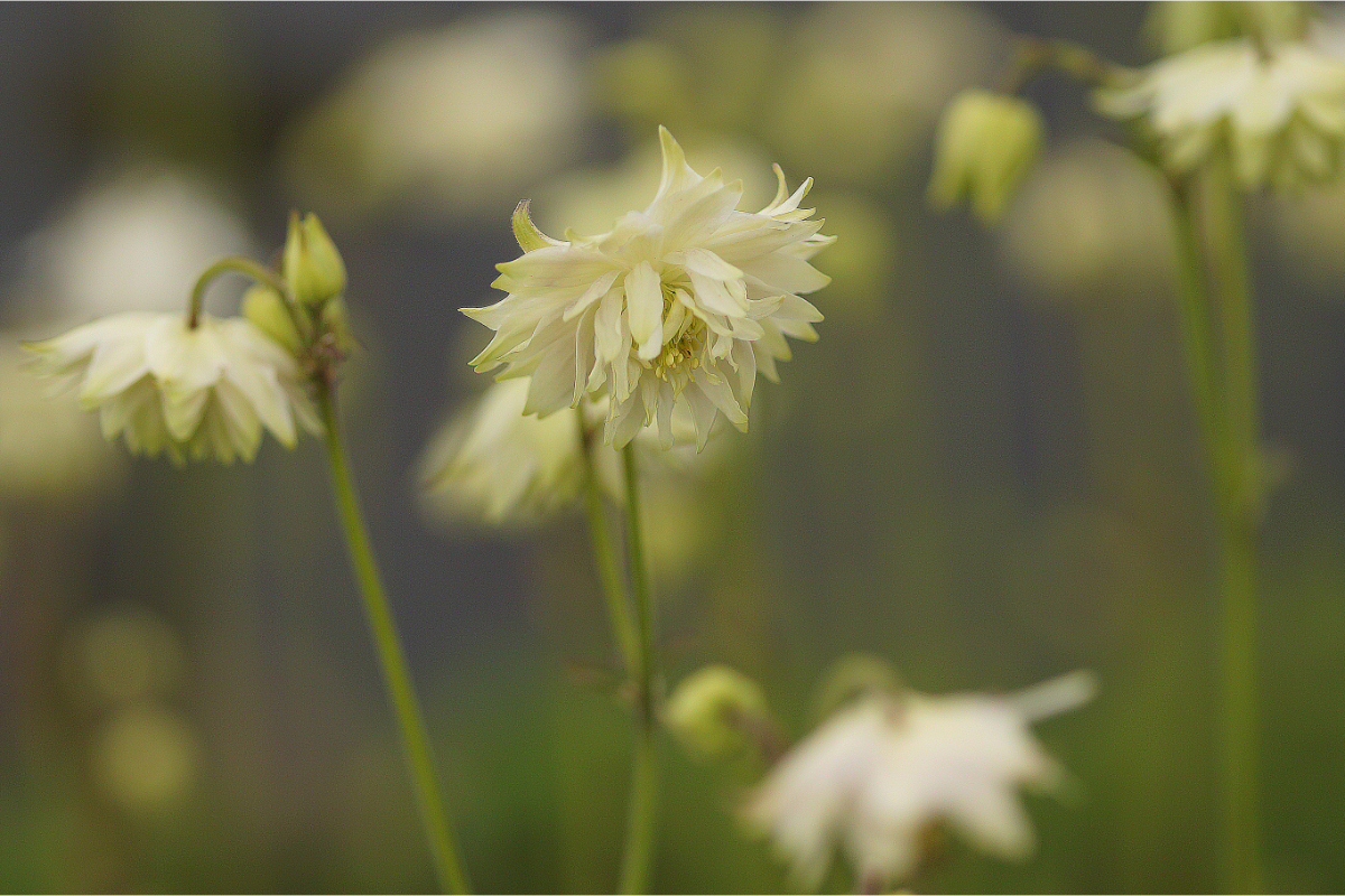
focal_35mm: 150
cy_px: 448
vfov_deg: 9.1
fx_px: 5604
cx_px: 672
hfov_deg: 13.7
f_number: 2.8
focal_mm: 100
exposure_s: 1/500
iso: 100
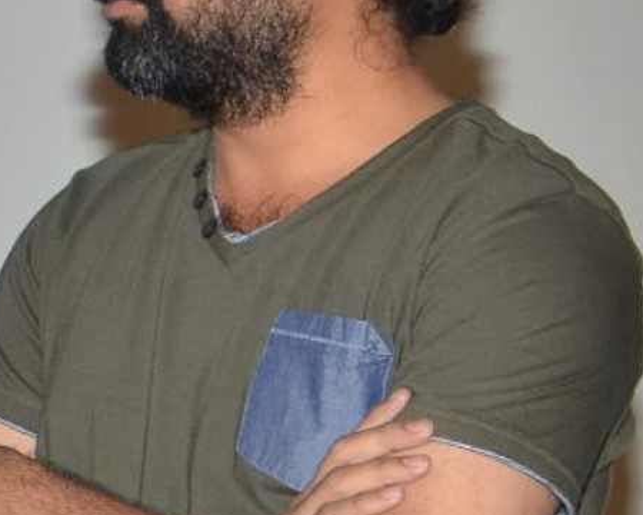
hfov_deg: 7.3
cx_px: -893
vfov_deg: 6.3
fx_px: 4707
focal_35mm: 247
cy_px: 315
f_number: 5.6
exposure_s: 1/125
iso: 320
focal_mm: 35
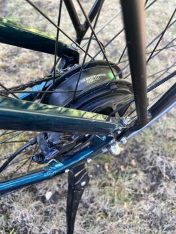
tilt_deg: -50.4
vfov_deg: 67.3
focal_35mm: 26
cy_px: 117
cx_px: 88
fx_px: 176
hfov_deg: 53.1
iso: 64
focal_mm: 5.7
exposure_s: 1/121
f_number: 1.5
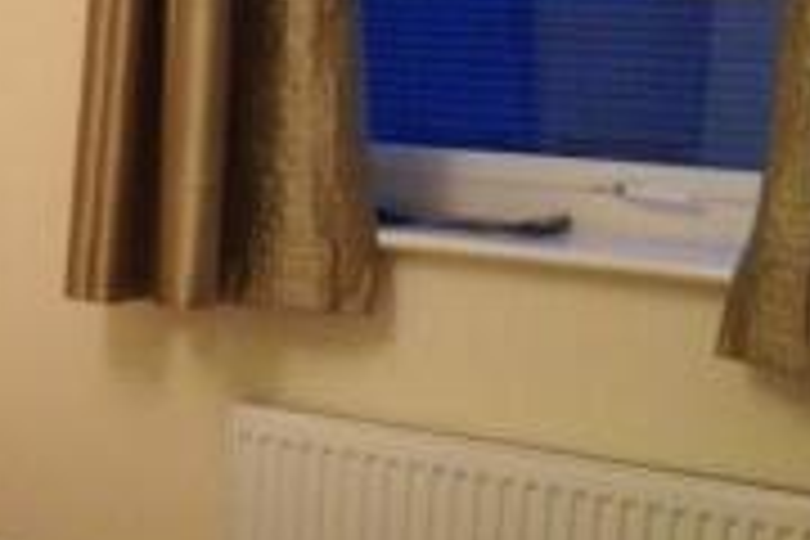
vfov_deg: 11.6
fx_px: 2655
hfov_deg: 15.8
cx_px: -452
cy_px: 250
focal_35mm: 118
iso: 200
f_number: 2.4
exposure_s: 1/20
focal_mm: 4.28
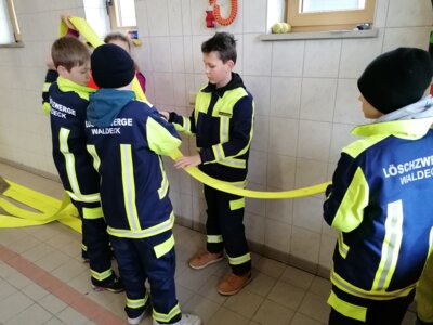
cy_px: 162
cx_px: 216
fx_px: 338
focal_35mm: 27
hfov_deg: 65.3
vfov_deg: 51.4
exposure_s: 1/100
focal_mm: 4.75
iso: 500
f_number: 1.8
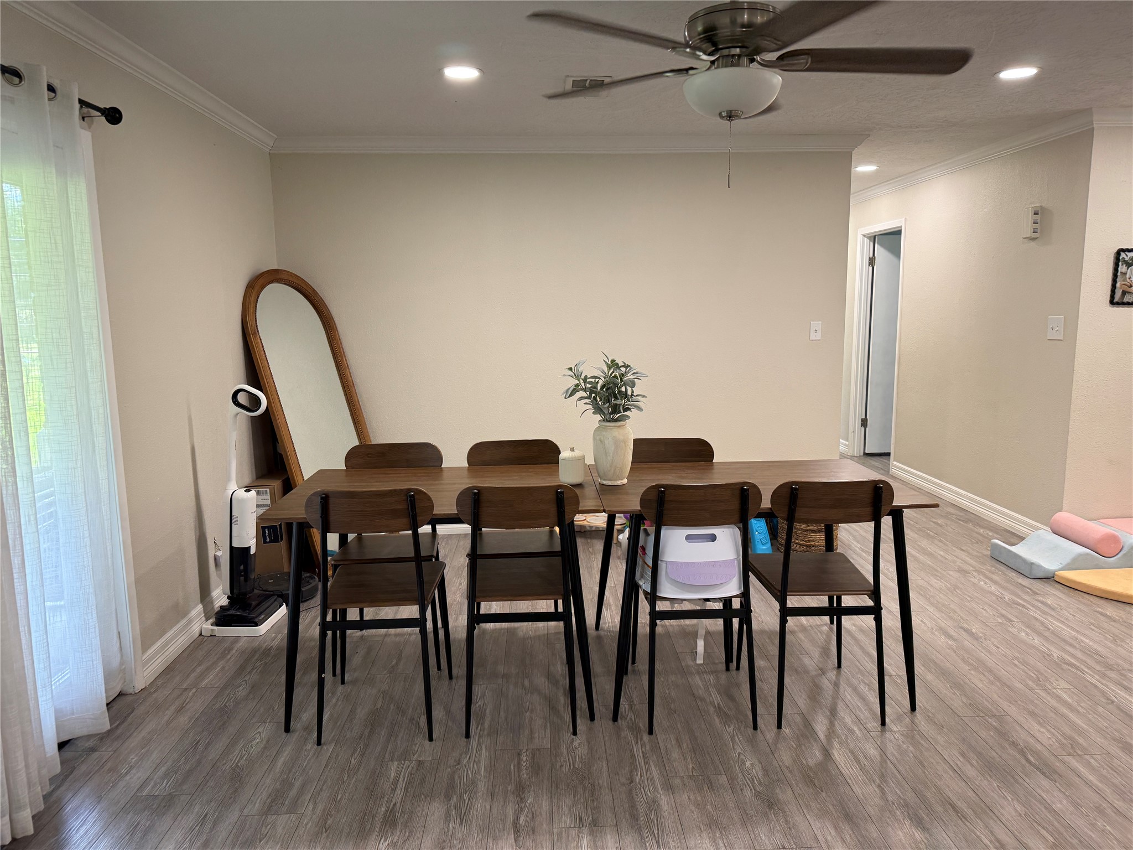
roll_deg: +0.6
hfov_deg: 71.6
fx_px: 786
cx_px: 566
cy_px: 425
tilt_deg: -7.9
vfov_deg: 56.8
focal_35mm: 24
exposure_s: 1/120
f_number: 1.78
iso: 200
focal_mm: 6.76
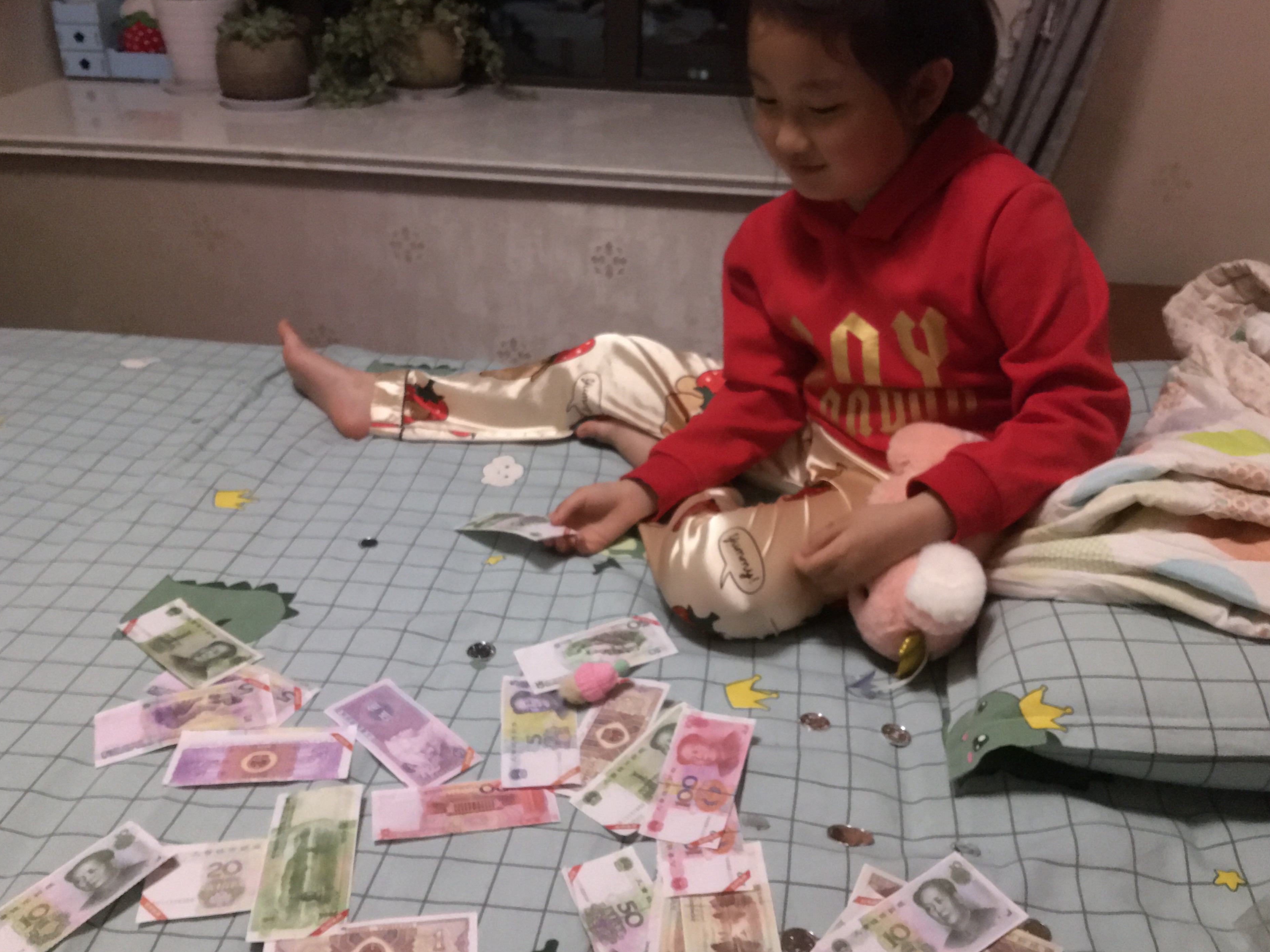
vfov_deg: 45.4
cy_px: 506
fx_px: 1137
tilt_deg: -29.1
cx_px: 638
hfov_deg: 58.4
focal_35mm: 31
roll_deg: -3.1
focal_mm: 4.15
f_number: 2.2
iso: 1000
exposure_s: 1/17
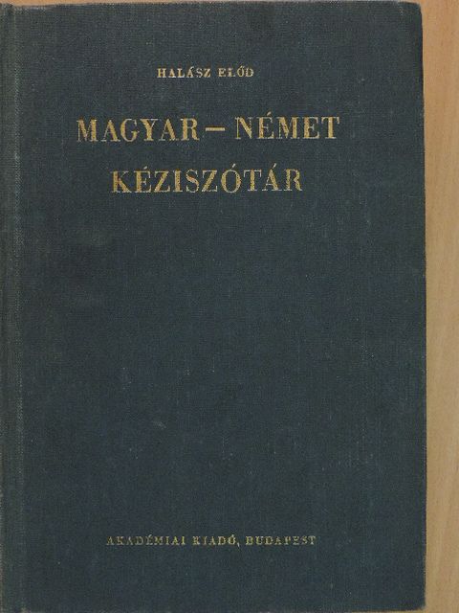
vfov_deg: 38.2
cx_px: 230
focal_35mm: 50
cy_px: 306
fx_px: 884
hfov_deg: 29.1
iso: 1600
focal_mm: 8.9
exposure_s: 1/125
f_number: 3.6
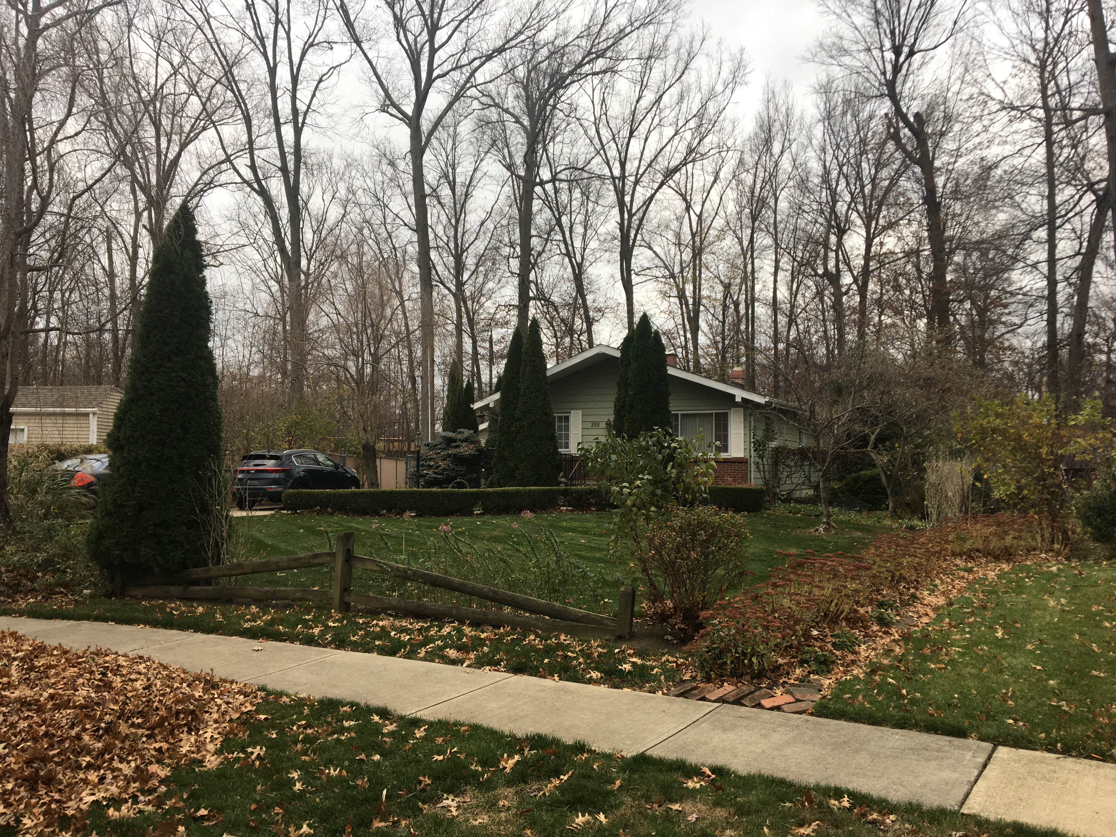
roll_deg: -0.5
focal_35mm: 29
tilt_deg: +3.2
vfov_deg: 48.2
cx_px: 558
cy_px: 418
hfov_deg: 61.7
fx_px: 935
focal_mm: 4.15
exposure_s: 1/120
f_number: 2.2
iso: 32
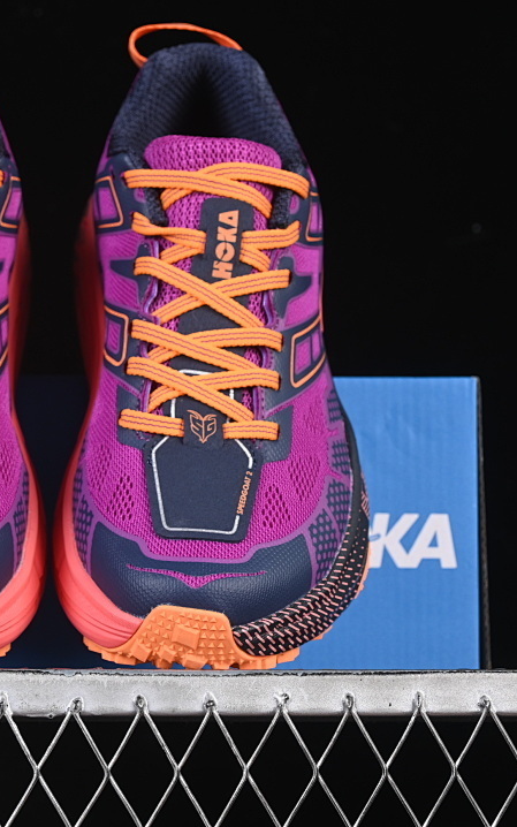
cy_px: 414
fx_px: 2592
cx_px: 60
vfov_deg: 18.1
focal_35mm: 115
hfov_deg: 11.3
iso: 160
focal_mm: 50
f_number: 7.1
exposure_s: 1/80
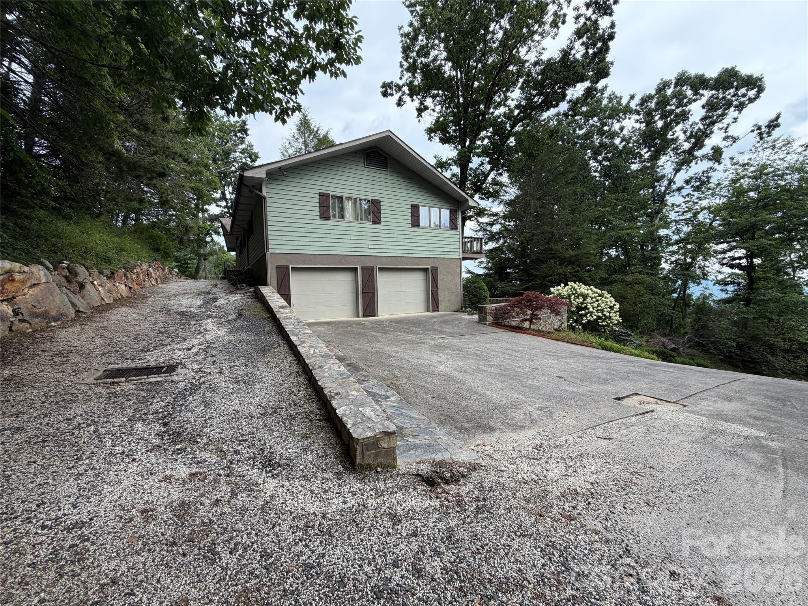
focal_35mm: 14
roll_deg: +1.7
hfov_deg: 102.1
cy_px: 303
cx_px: 404
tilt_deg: -2.7
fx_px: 327
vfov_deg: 85.7
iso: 40
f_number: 2.2
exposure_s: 1/188
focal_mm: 2.22
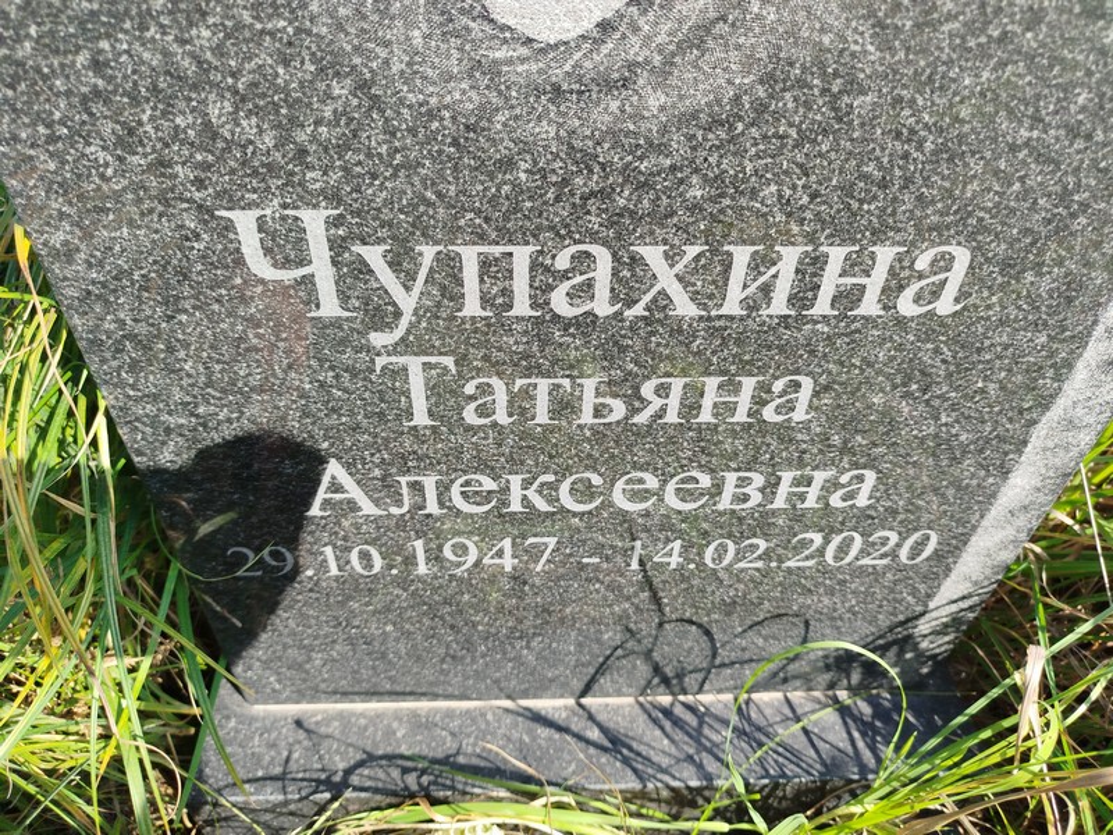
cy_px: 418
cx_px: 556
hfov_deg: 71.6
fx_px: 772
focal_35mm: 24
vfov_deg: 56.8
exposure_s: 1/361
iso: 50
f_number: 1.7
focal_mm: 5.31
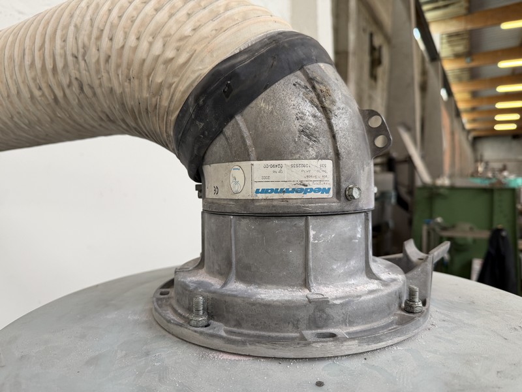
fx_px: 362
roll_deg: -0.4
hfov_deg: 71.6
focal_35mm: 24
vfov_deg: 56.8
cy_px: 196
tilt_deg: -0.8
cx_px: 261
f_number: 1.78
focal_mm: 6.76
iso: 125
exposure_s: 1/100
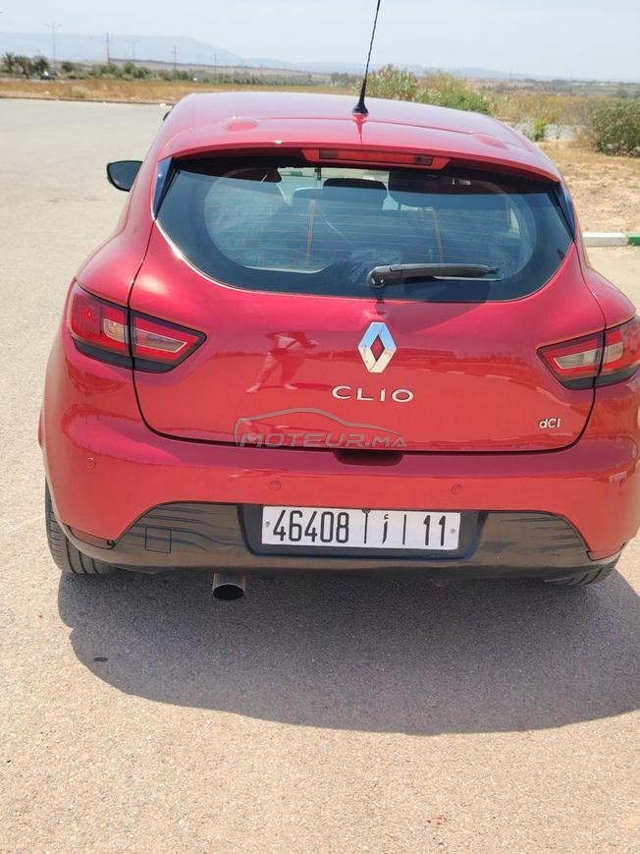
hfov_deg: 39.7
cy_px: 427
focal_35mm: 36
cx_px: 320
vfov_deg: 51.3
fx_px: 887
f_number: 1.75
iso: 100
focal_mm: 5.25
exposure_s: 1/673
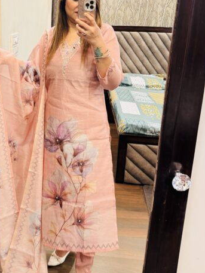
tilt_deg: -15.0
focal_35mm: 42
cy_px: 93
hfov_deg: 33.8
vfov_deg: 44.2
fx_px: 331
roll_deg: -3.3
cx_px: 58
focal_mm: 6.76
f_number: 1.78
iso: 125
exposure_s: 1/50
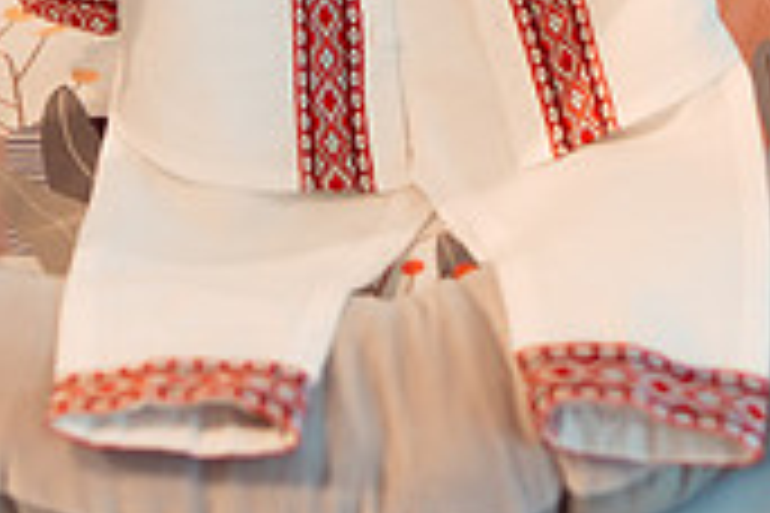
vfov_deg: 10.1
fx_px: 2780
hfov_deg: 15.8
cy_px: -341
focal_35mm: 130
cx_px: 373
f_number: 2
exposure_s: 1/125
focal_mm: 35
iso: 1250
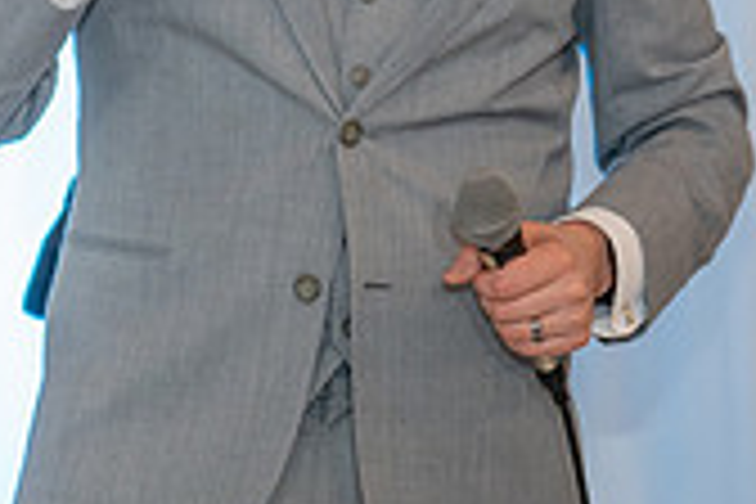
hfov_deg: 8.5
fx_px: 5082
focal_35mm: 242
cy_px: -187
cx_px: 306
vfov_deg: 5.6
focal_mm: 70
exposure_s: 1/160
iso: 1000
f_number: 2.8
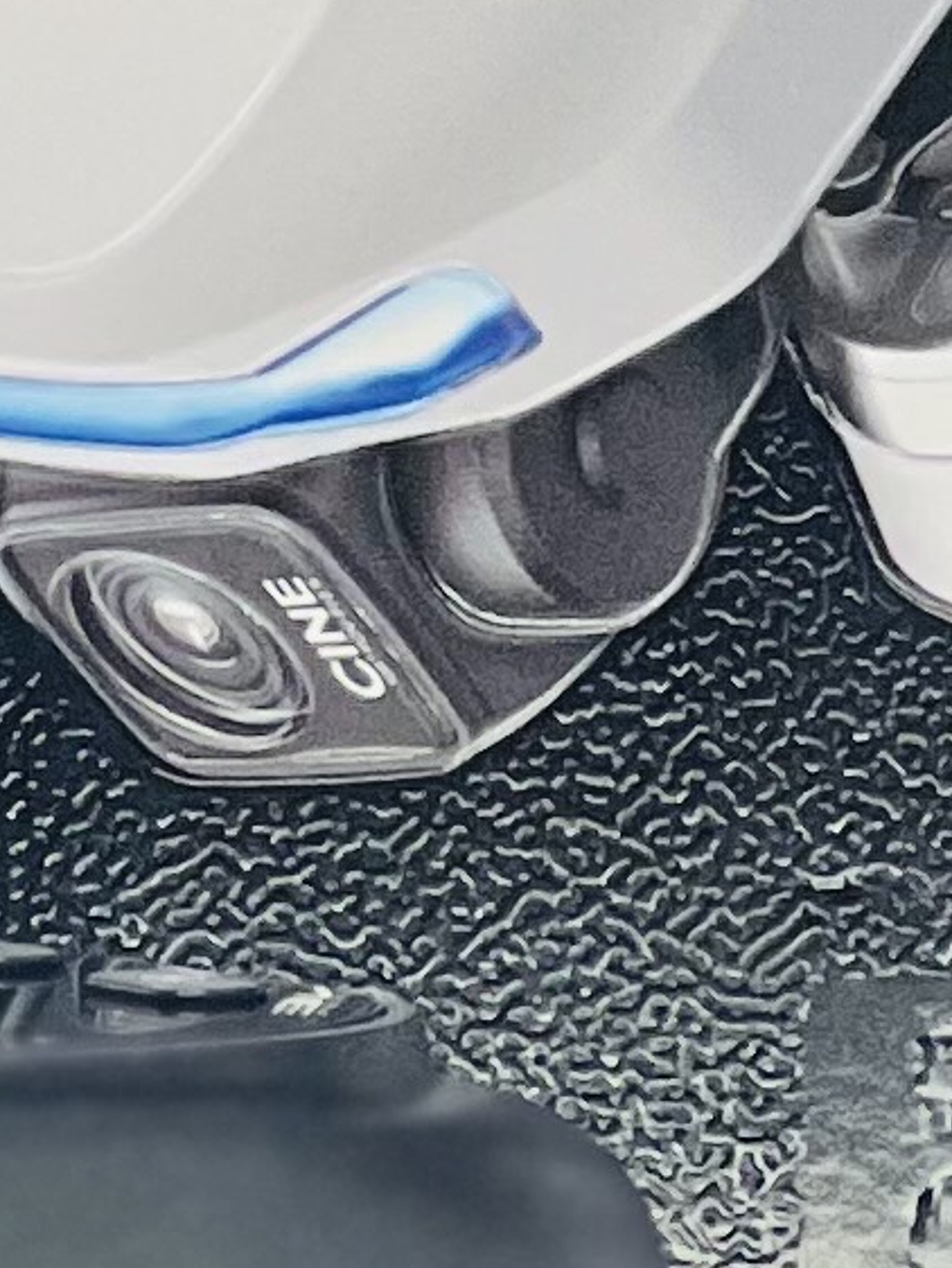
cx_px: -257
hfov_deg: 2.7
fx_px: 20226
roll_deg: +1.8
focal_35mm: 552
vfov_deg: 3.5
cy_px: -1728
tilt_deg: +3.8
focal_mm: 9
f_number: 2.8
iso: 160
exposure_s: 1/100
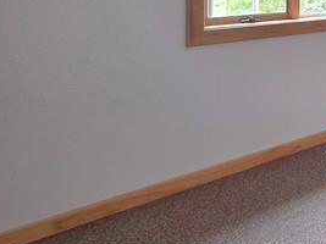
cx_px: 414
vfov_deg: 33.4
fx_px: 348
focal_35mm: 37
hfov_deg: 35.8
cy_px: -28
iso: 80
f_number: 1.9
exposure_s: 1/120
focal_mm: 2.2
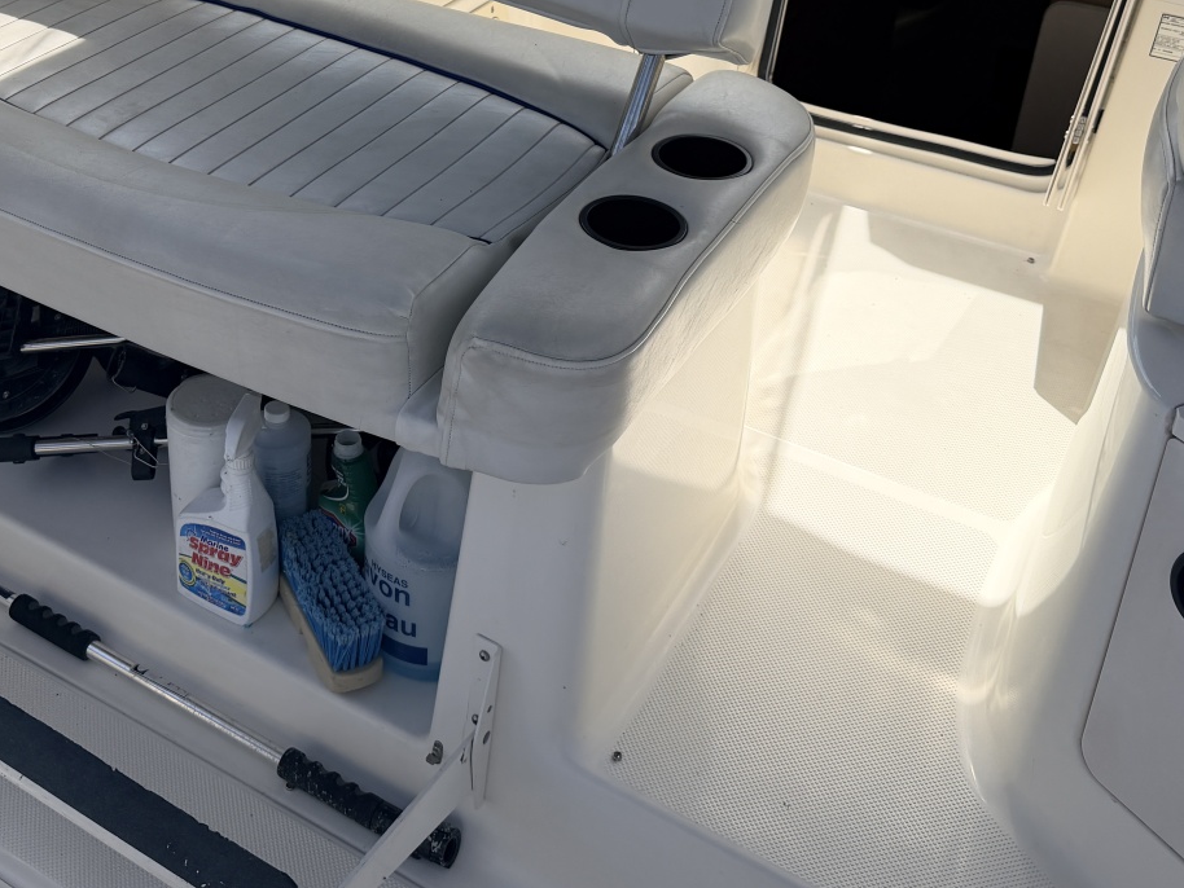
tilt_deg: -26.3
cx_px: 407
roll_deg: -0.9
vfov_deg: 33.5
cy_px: 195
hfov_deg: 44.2
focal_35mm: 42
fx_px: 1437
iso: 125
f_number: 1.78
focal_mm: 6.76
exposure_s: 1/4975
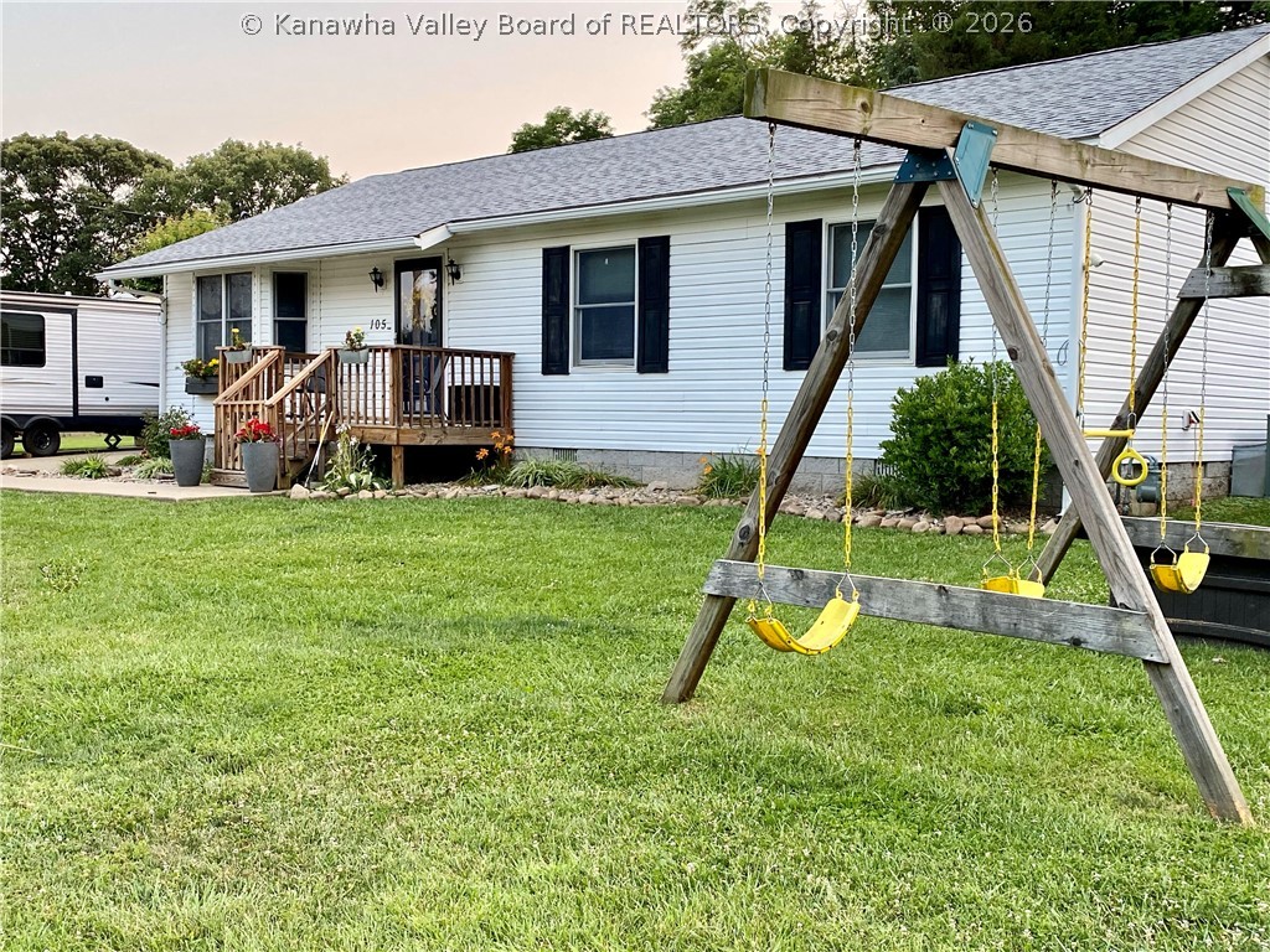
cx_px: 635
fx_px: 1431
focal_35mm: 39
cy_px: 476
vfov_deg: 36.8
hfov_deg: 47.9
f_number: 1.8
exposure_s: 1/121
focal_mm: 4.25
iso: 80
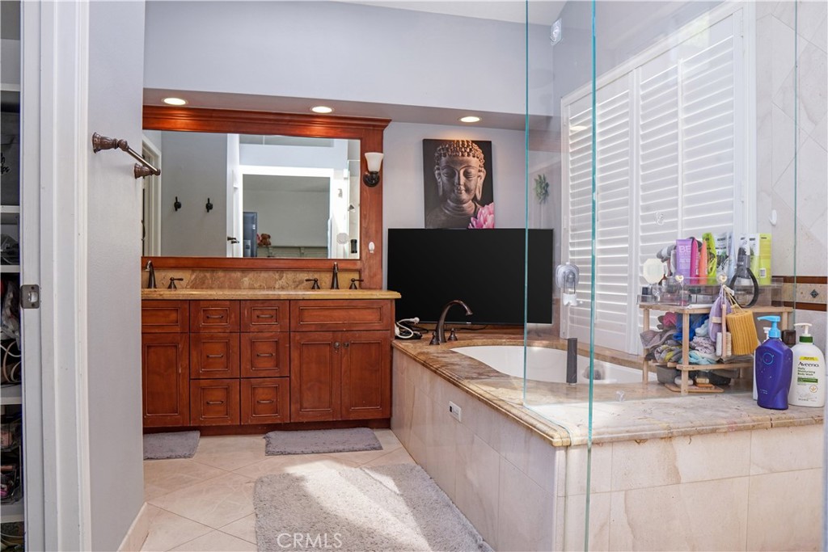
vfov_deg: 53.1
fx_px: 552
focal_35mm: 24
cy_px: 276
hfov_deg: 73.7
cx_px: 414
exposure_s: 1/100
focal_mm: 16
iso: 320
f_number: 4
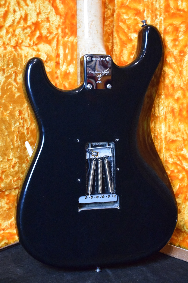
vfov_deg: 28.1
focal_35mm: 72
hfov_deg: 18.9
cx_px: 94
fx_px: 564
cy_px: 142
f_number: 5.3
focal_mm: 48
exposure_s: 1/60
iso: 6400
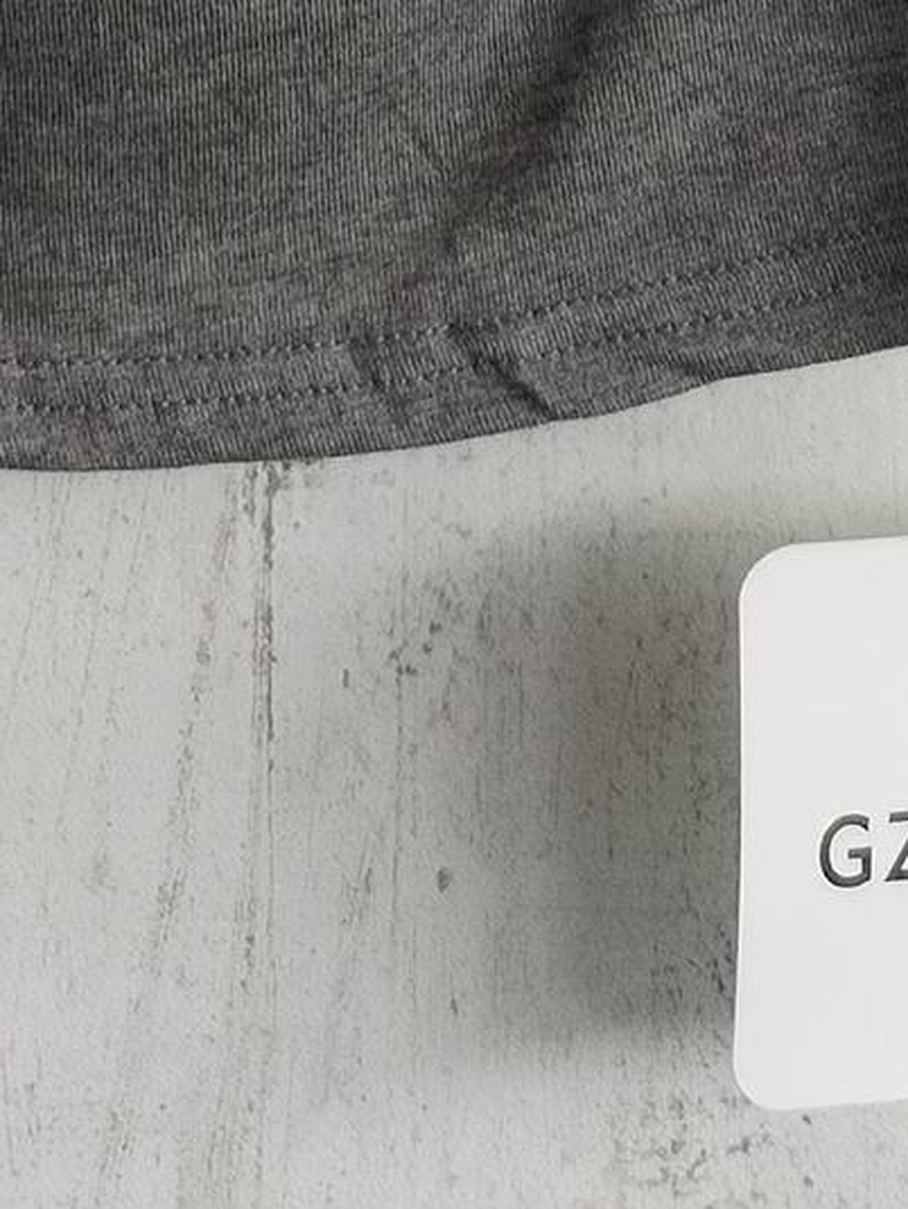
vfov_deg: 12.5
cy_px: -1501
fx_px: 4541
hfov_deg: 11.3
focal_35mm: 130
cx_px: 79
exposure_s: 1/100
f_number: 1.8
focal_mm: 4.75
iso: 124
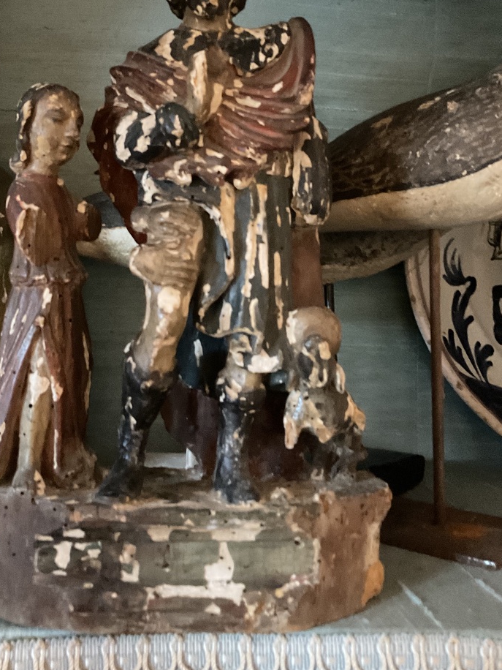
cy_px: 233
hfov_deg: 37.5
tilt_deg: +3.2
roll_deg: -0.8
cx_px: 192
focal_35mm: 38
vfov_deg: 48.3
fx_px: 735
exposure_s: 1/20
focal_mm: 3
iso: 500
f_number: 1.8
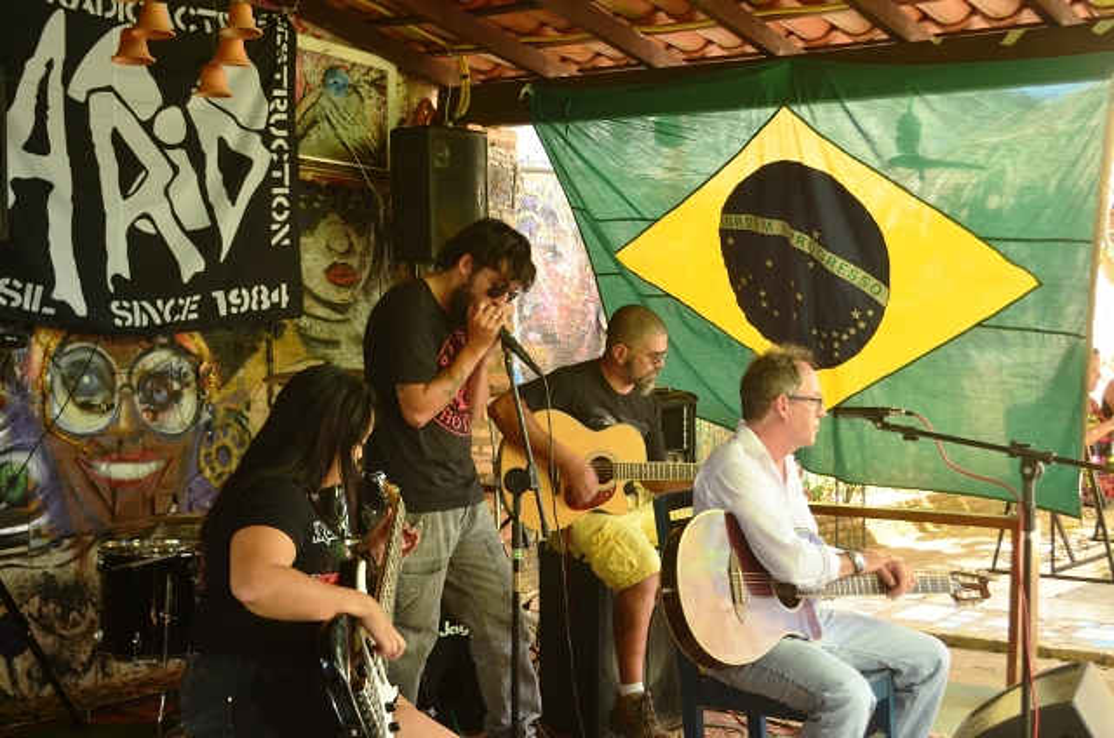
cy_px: 369
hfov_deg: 39.0
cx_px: 557
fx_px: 1575
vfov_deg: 26.4
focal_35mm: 51
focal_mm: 34
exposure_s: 1/60
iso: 320
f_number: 5
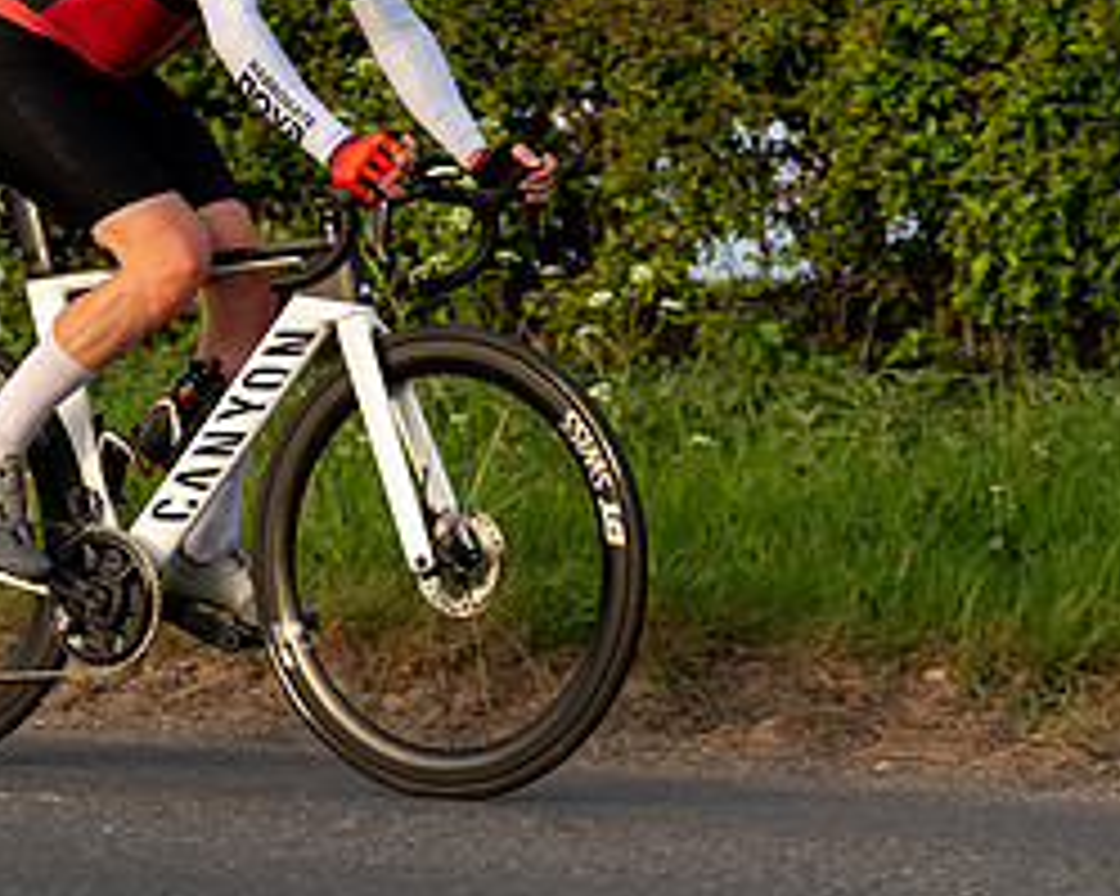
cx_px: 279
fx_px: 5070
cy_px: 52
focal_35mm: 153
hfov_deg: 12.6
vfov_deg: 10.0
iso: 500
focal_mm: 70
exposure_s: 1/1000
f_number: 4
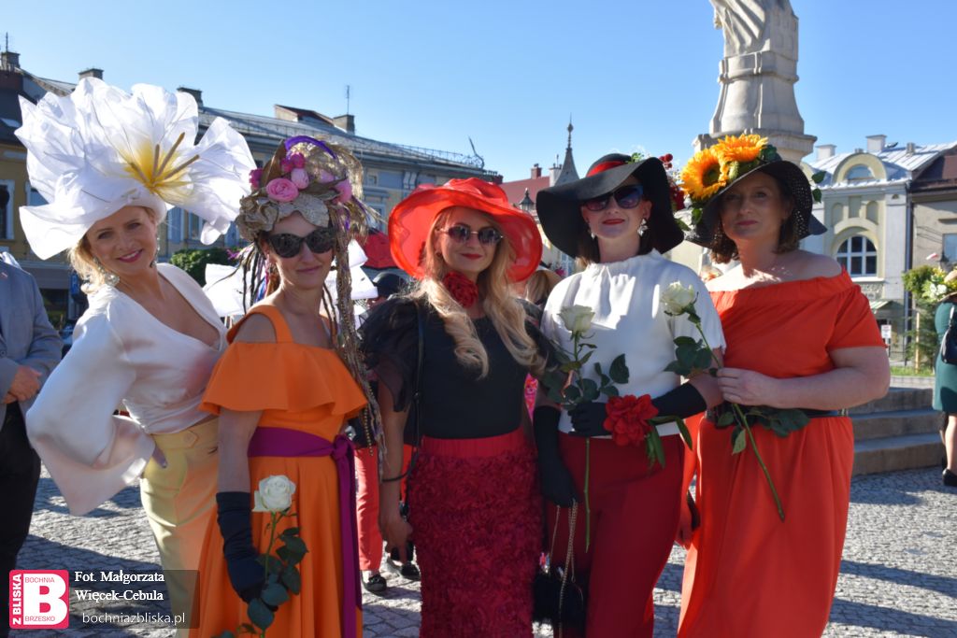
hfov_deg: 47.9
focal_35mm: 40
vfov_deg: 33.0
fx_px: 1077
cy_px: 319
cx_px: 478
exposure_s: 1/250
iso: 200
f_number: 8
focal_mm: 27
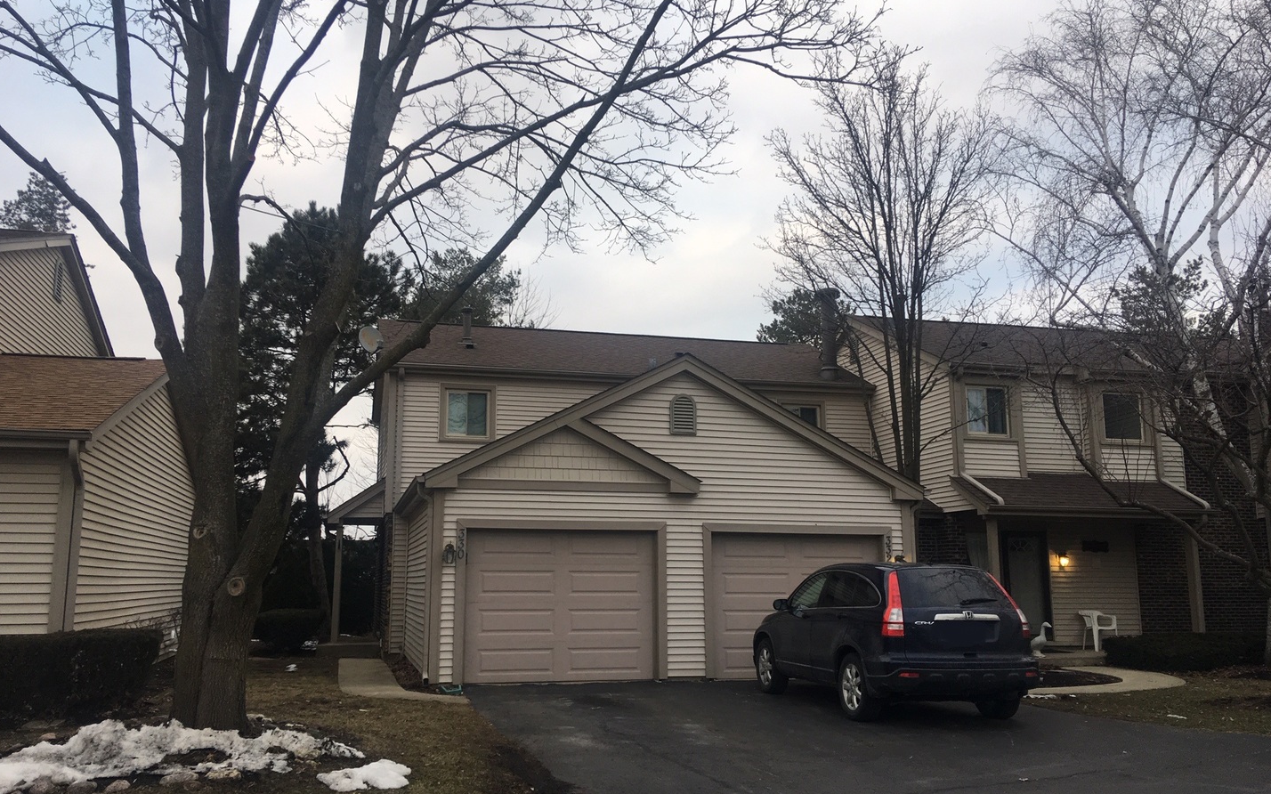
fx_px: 1074
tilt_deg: +10.4
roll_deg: -0.9
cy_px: 417
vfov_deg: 40.6
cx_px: 633
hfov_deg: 61.2
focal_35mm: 31
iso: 32
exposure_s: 1/120
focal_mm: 4.15
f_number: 2.2
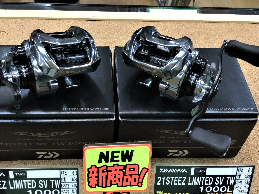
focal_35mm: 43
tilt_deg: -53.3
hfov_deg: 43.8
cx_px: 120
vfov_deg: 33.3
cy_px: 129
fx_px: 322
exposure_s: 1/30
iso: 64
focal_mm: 3.3
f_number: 2.4
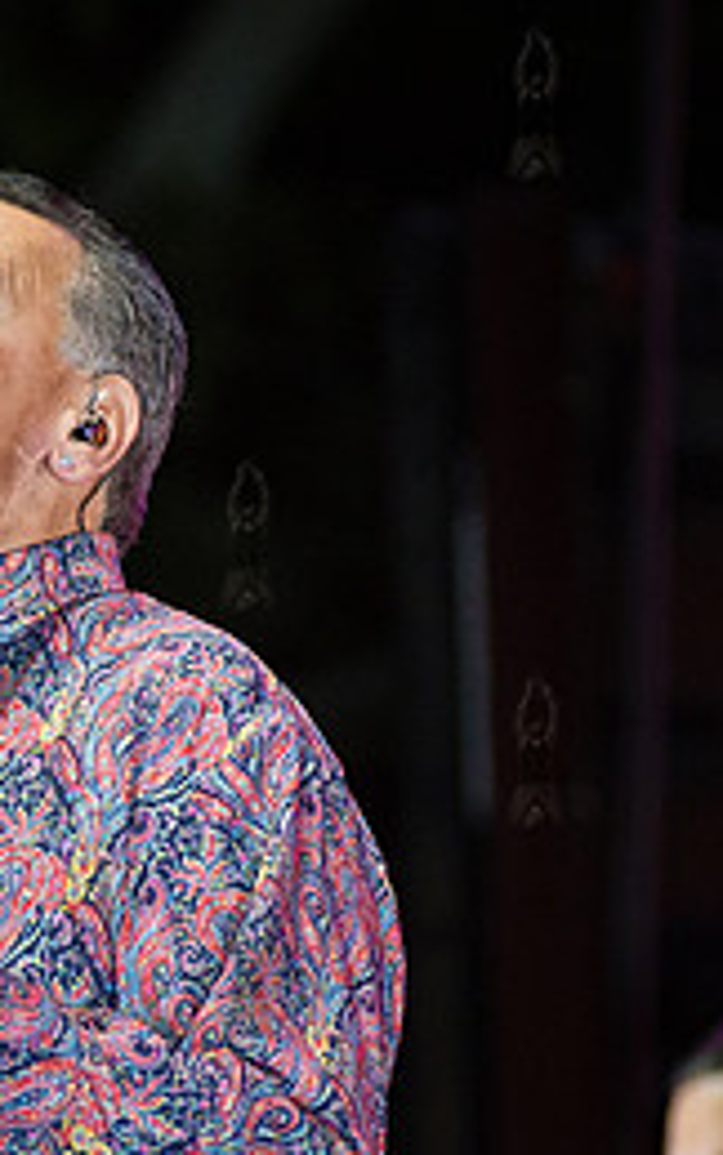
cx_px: -175
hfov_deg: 3.8
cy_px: 806
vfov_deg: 6.1
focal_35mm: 345
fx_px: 10871
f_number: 3.5
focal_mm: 135
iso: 3200
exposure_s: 1/320
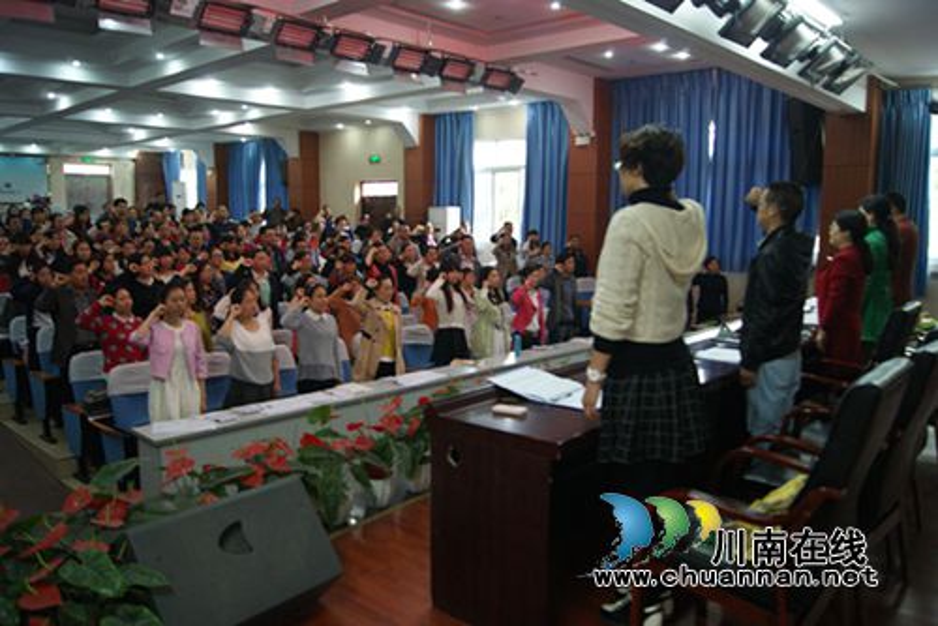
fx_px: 704
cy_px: 313
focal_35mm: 27
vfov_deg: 48.0
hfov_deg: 67.4
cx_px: 469
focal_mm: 18
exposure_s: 1/15
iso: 400
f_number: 3.5
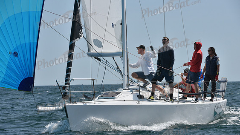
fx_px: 1375
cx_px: 119
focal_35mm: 216
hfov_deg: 10.0
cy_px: 75
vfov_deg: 5.6
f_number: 9
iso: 320
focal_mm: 200
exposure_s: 1/1600
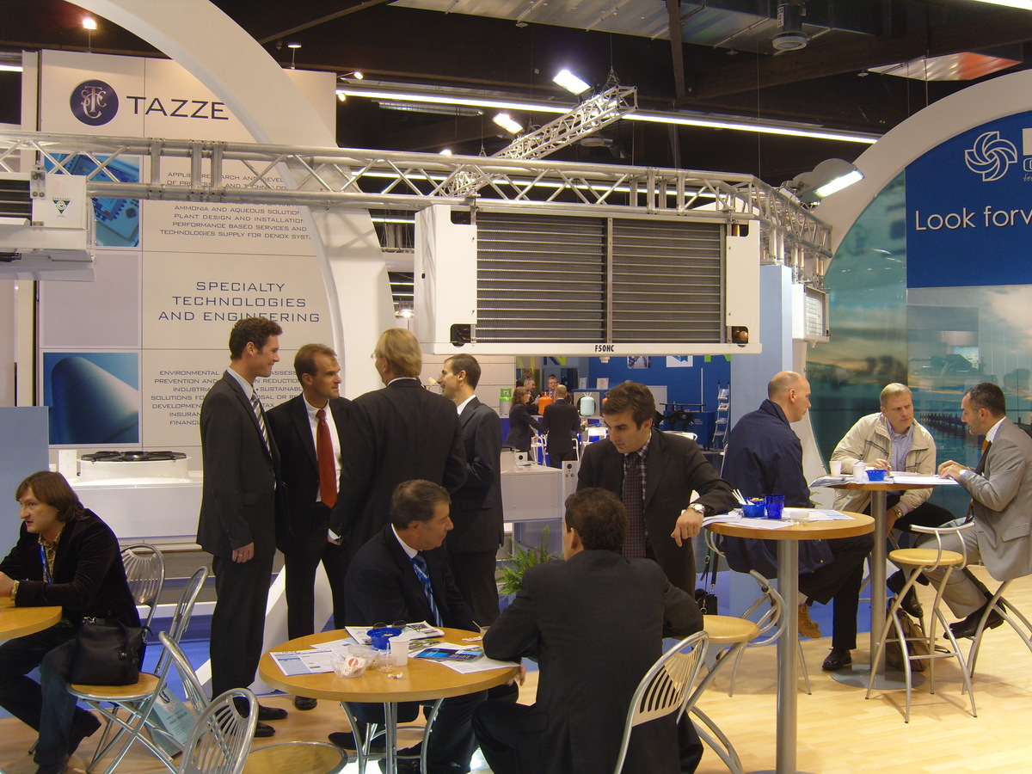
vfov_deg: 40.7
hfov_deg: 52.6
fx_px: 1043
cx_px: 516
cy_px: 387
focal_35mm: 35
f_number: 2.8
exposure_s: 1/45
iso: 80
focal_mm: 7.4
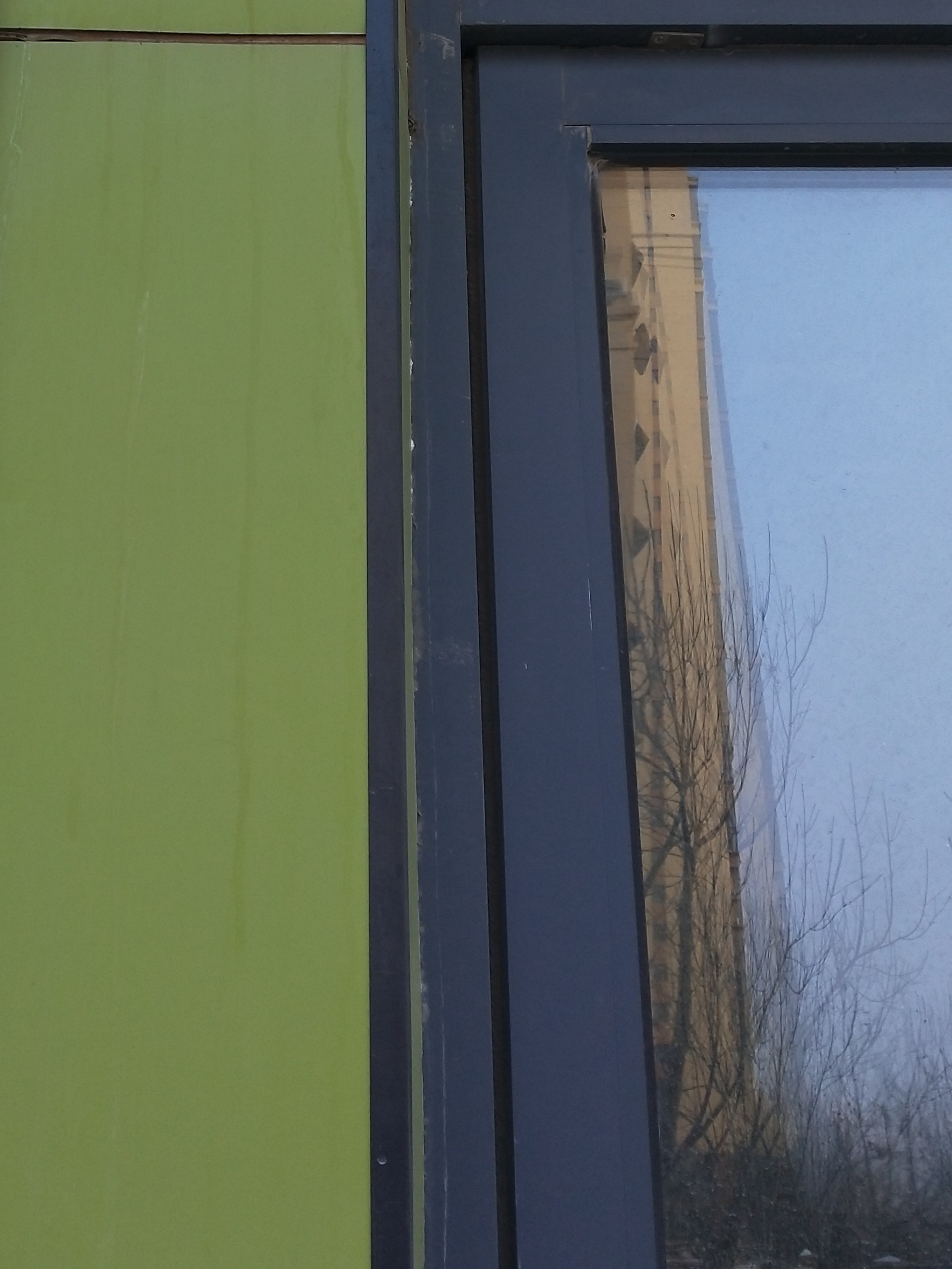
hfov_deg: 31.9
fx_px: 1650
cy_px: 280
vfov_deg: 40.6
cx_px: 313
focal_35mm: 45
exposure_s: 1/369
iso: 33
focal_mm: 3.99
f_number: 1.7
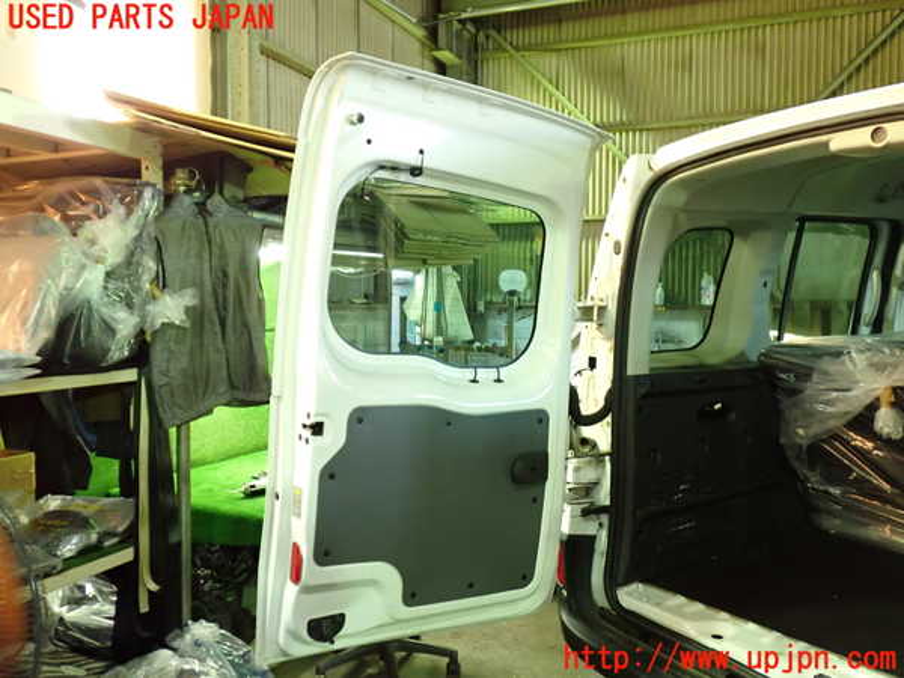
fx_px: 783
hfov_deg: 60.0
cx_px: 452
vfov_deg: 46.8
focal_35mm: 30
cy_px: 339
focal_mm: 5.4
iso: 640
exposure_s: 1/30
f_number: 2.3
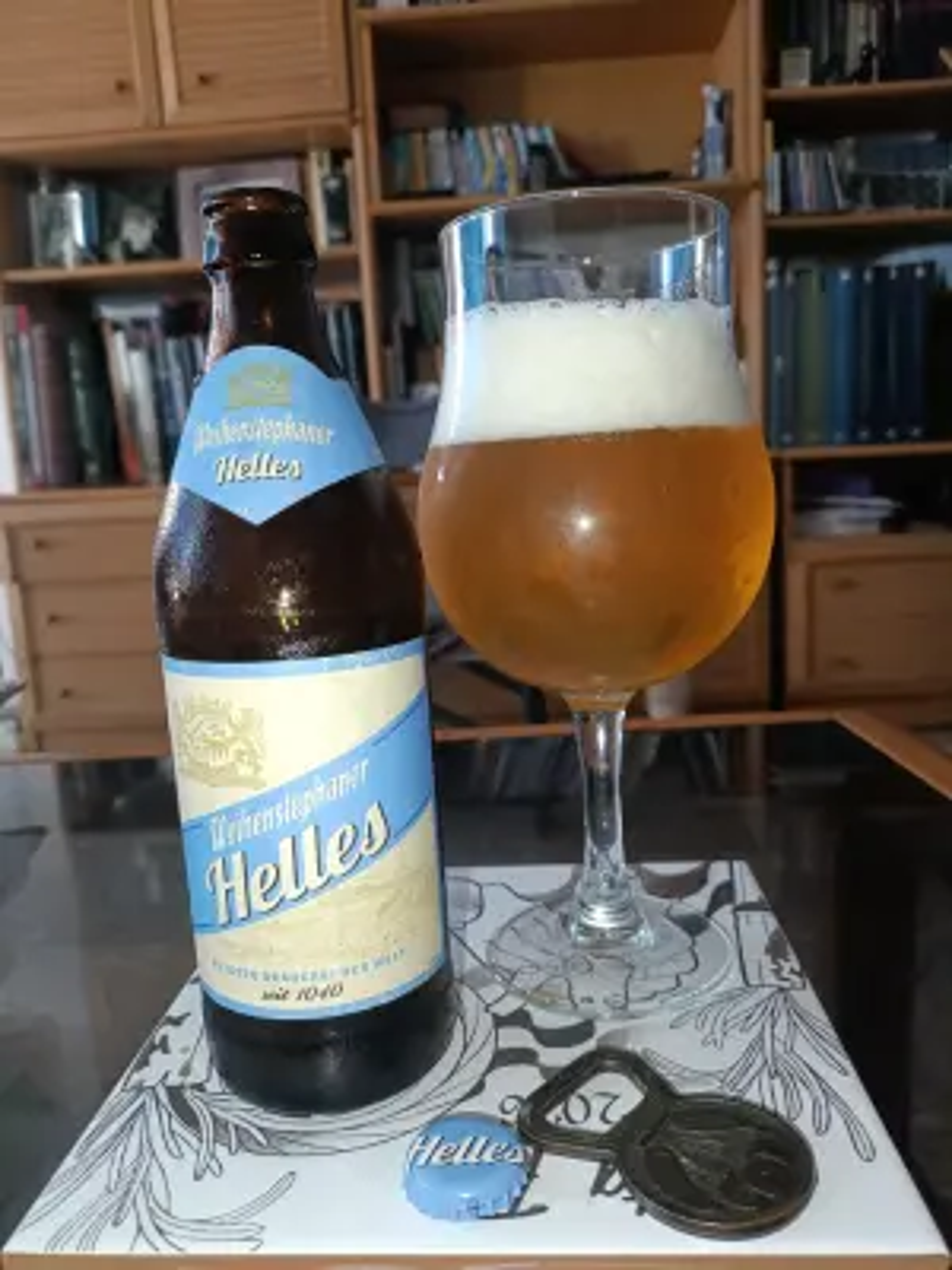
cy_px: 635
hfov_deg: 54.9
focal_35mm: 25
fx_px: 917
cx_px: 476
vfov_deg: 69.4
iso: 800
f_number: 1.7
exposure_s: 1/25
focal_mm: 4.71
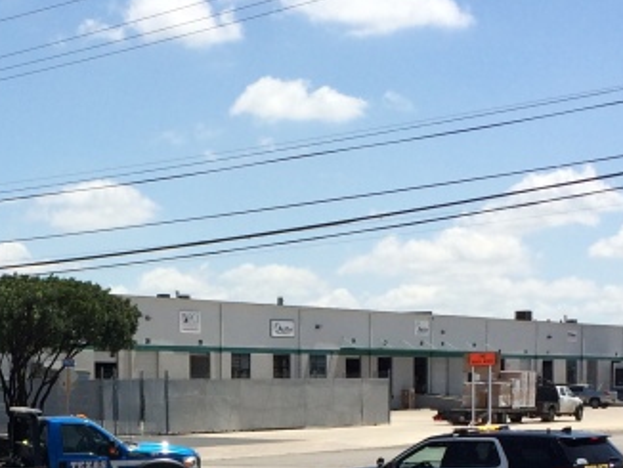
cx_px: 63
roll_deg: +0.7
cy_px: 518
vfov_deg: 15.8
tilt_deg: -5.0
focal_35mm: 91
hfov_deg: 21.1
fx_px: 1639
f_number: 2.2
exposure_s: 1/3165
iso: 32
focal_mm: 4.15
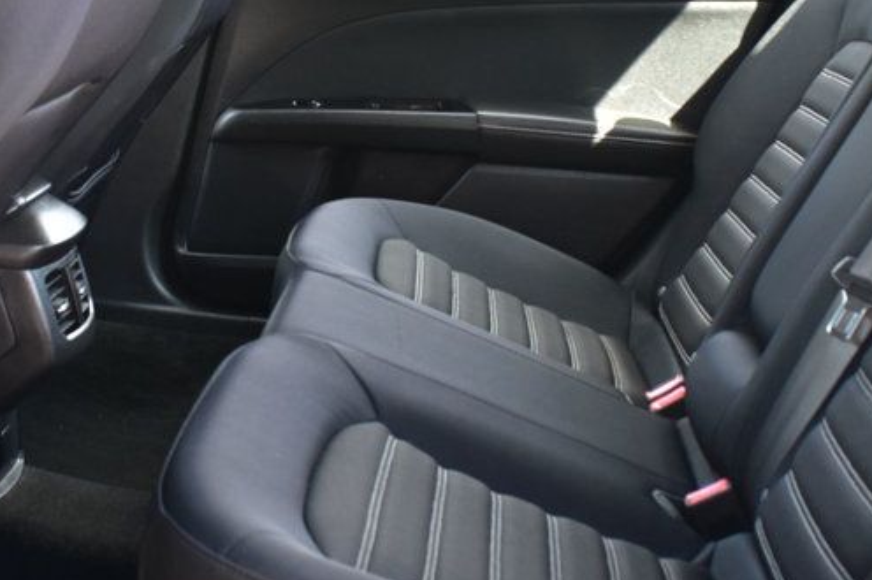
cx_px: 332
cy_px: 176
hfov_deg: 30.8
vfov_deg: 20.8
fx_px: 1574
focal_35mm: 65
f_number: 7.1
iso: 400
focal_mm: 21
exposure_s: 1/30
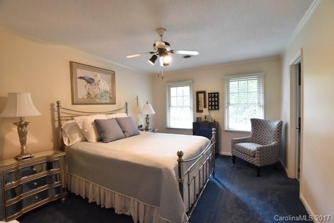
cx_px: 167
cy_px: 112
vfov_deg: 77.4
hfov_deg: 100.4
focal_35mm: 15
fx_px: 139
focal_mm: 10
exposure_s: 1/20
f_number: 5
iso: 640
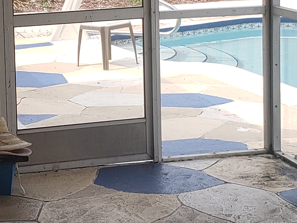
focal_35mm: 121
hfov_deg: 16.2
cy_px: 23
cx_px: 90
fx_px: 1038
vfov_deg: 12.2
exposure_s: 1/301
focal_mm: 4.3
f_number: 2.4
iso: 50
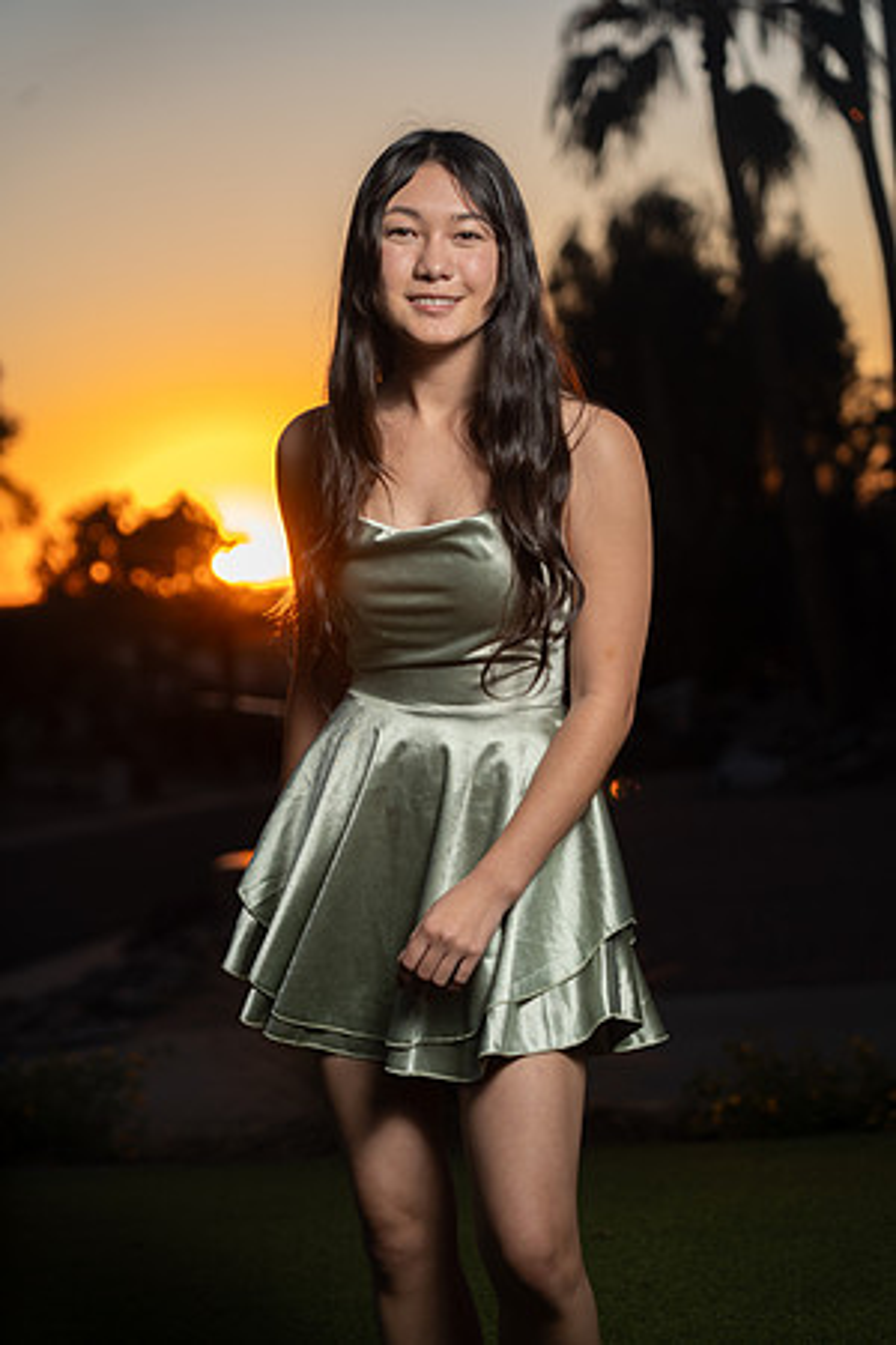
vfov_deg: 24.5
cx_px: 448
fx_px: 3098
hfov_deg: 16.5
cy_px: 672
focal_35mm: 83
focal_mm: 83
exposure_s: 1/200
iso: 100
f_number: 4
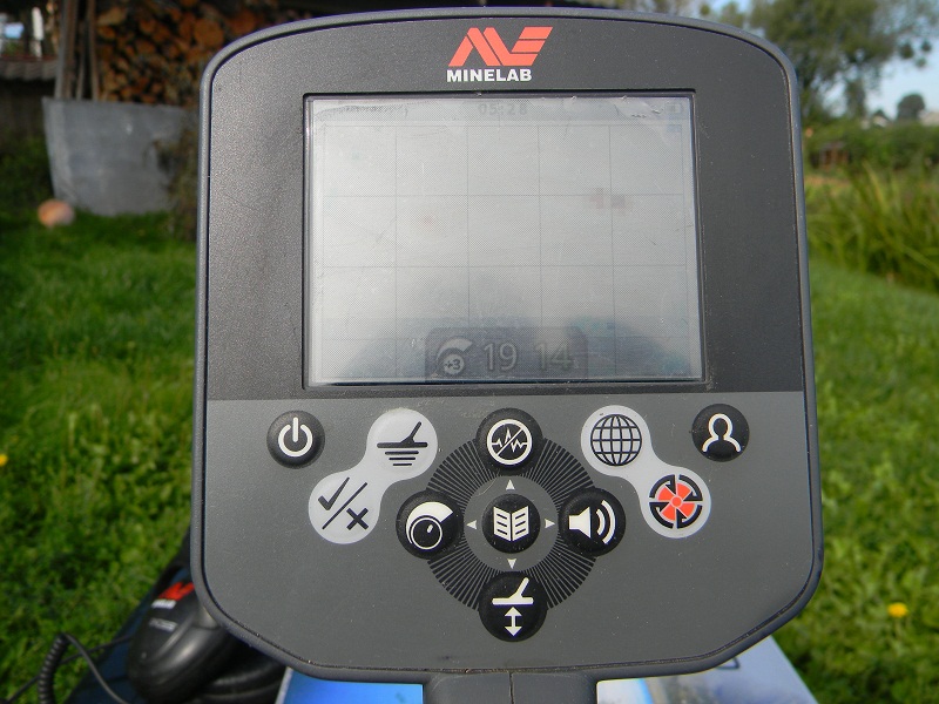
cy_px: 352
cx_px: 470
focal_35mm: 28
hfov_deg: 63.4
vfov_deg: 49.7
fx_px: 760
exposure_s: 1/394
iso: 80
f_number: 3.5
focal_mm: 5
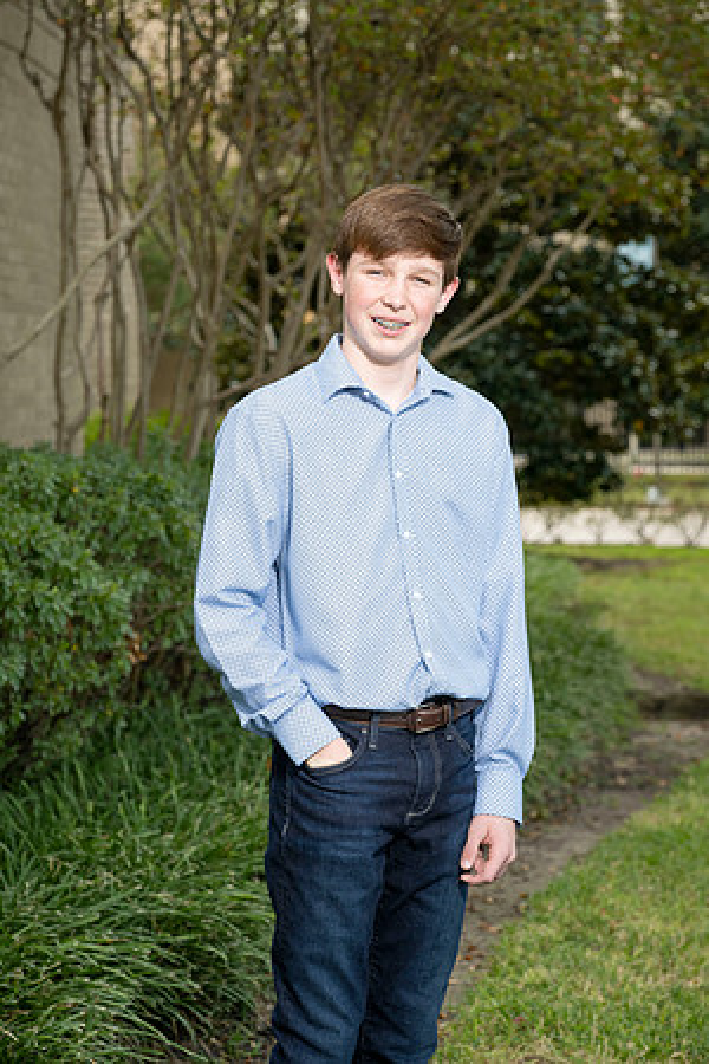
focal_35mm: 97
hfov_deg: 14.1
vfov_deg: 21.0
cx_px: 354
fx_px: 2865
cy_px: 532
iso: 400
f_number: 6.3
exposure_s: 1/250
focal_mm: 97
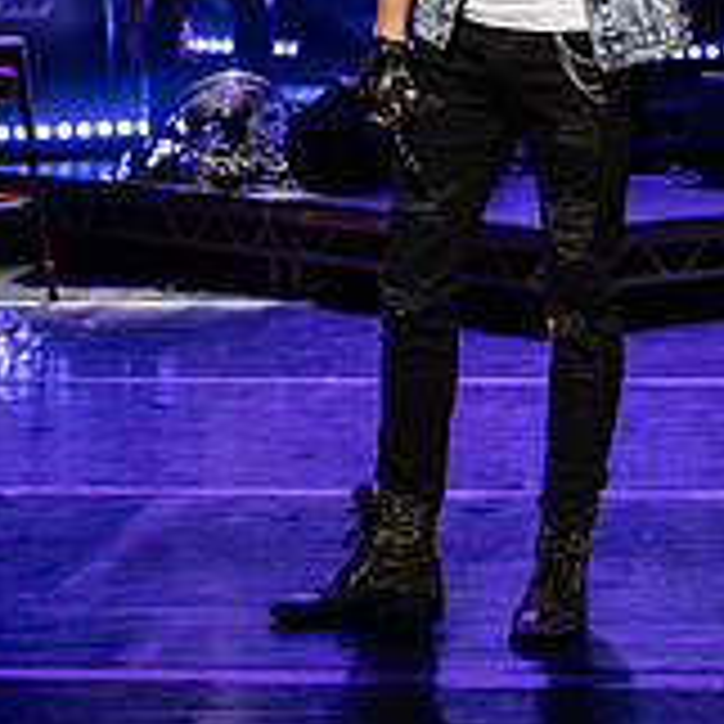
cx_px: 477
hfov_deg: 13.1
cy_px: -225
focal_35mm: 133
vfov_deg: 12.7
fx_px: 3147
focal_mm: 37.6
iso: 1250
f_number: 3.2
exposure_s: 1/250
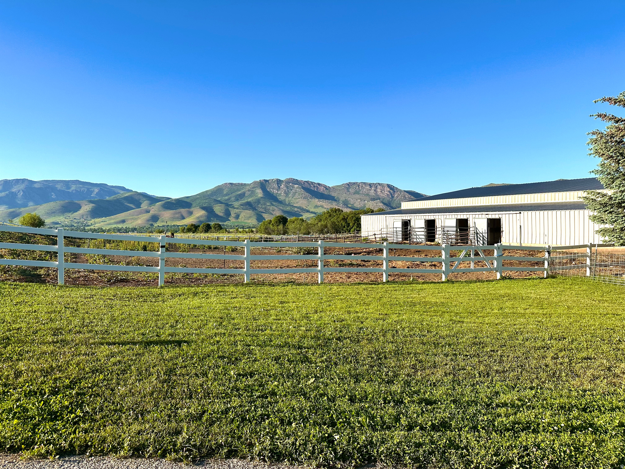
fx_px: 433
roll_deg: +0.7
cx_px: 312
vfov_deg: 56.8
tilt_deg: -1.9
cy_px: 234
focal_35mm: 24
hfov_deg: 71.6
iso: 80
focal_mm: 6.86
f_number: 1.78
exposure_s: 1/3472
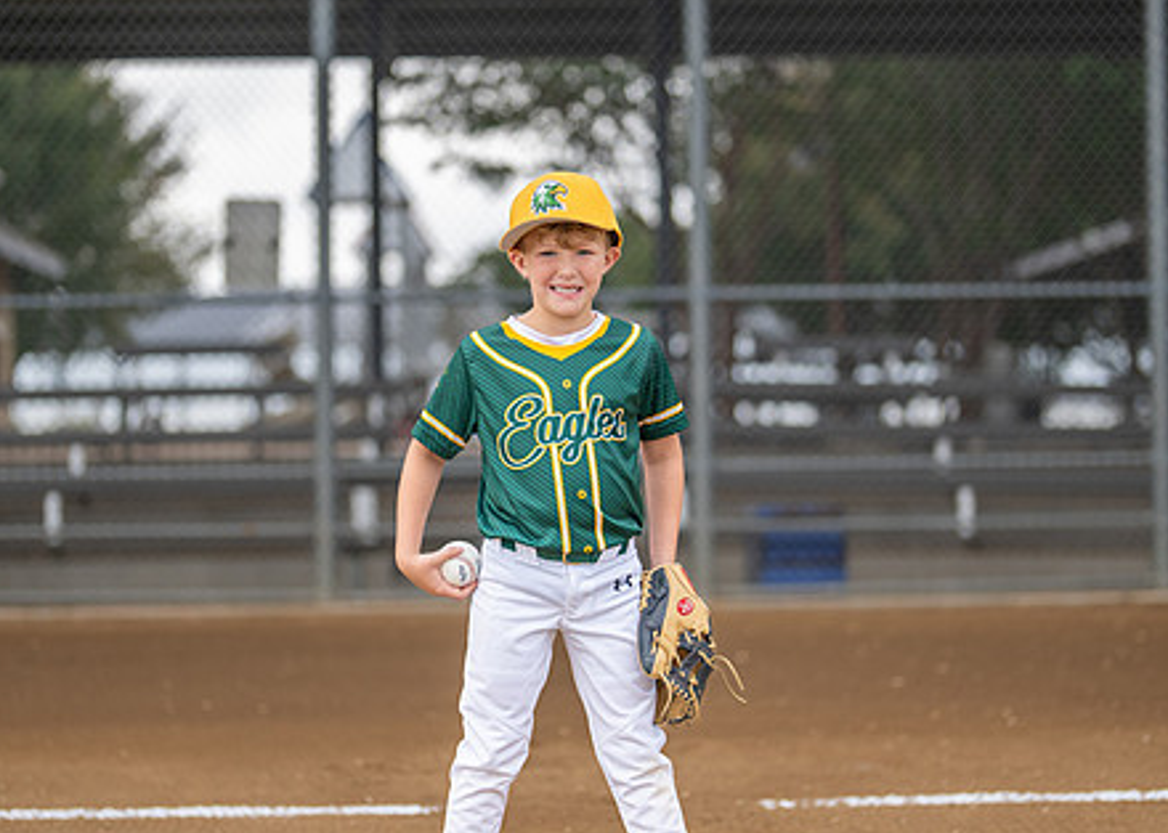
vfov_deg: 17.4
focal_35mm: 82
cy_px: 446
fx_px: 2719
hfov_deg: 24.2
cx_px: 566
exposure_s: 1/3200
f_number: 1.2
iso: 200
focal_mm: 50
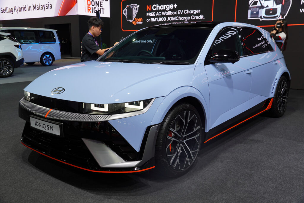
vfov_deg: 36.9
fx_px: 304
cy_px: 102
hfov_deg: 53.1
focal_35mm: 36
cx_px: 152
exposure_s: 1/30
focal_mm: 24
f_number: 4
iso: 125
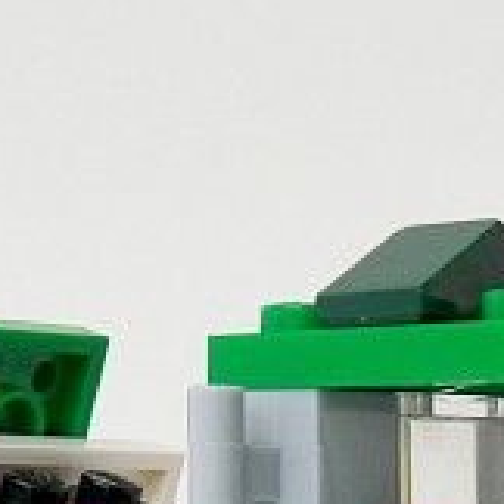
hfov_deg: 9.1
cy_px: 579
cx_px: 305
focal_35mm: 192
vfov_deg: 9.0
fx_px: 3163
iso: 100
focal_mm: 7.8
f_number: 6.3
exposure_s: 1/100
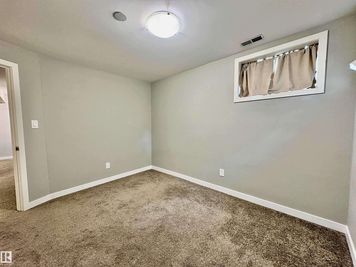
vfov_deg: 85.7
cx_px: 178
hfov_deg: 102.1
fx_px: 144
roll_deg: +0.7
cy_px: 134
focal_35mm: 14
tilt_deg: -3.8
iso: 400
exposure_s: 1/60
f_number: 2.2
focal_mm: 2.22
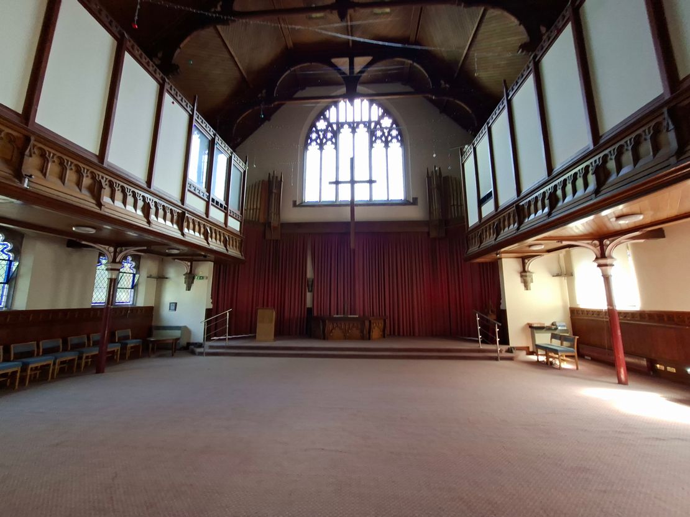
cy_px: 258
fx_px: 259
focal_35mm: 13
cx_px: 345
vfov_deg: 89.9
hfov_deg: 106.2
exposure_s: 1/40
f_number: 2.2
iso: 160
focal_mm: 1.74
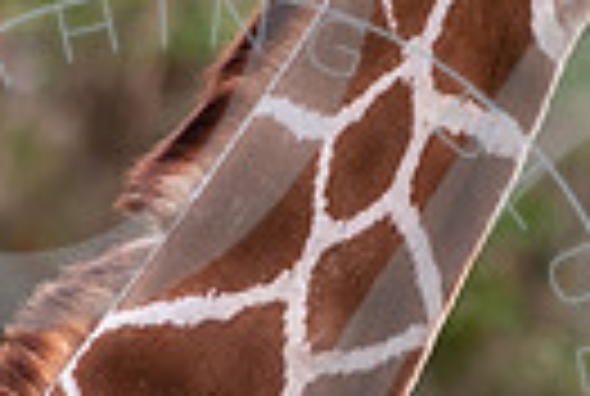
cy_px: 70
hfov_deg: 2.3
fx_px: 14504
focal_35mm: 883
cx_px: 410
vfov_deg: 1.6
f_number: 2.8
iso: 100
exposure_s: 1/400
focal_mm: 200
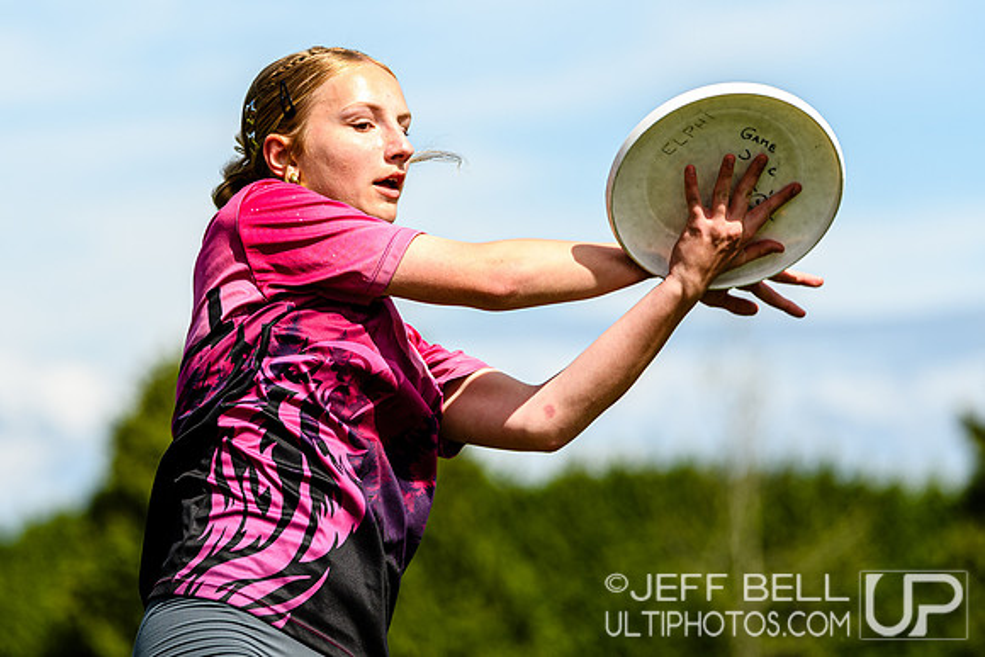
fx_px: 6674
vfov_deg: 5.6
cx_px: 369
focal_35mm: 244
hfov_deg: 8.4
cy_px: 247
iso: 100
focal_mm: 130
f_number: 3.2
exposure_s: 1/1250
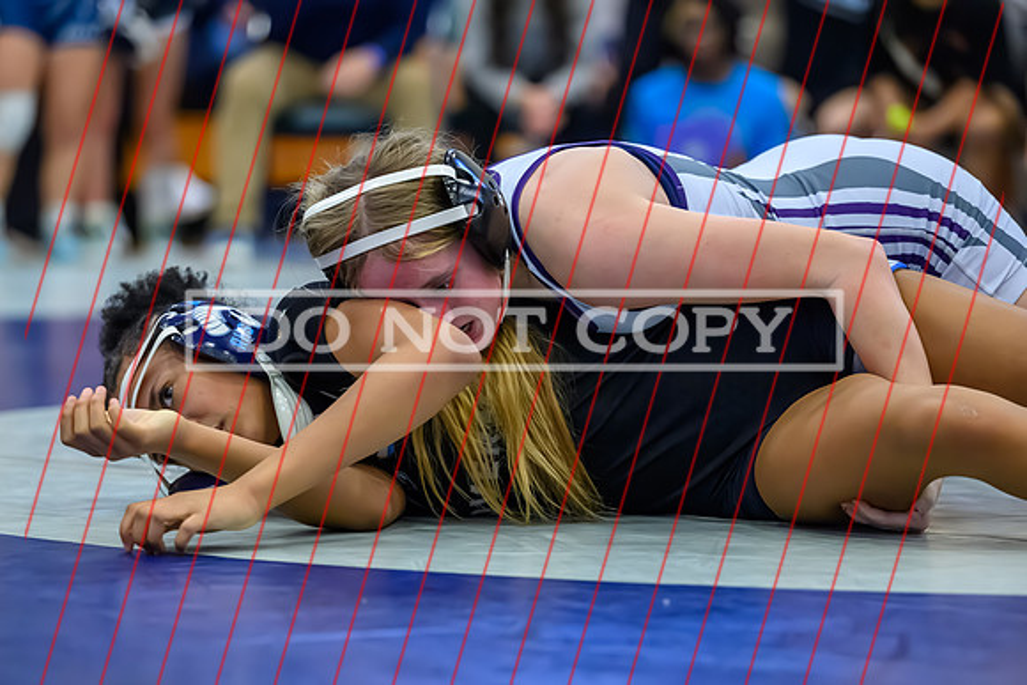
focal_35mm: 150
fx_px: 4293
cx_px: 472
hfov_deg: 13.6
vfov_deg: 9.1
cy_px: 412
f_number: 2.8
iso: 10000
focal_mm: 125
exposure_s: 1/640
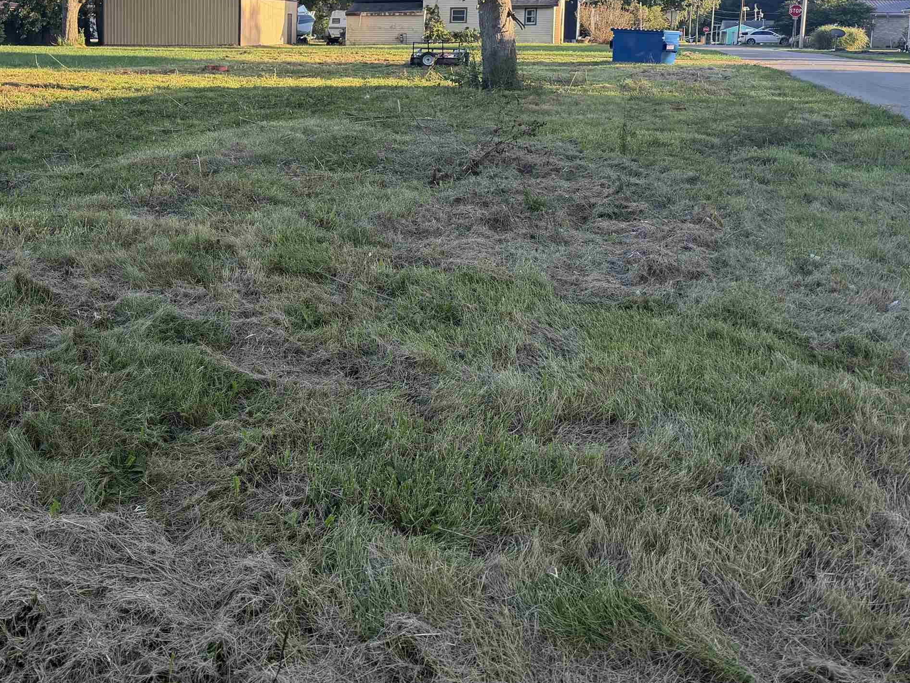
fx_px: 1025
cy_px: 150
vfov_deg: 35.8
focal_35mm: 39
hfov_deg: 45.3
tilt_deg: -6.5
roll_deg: -0.2
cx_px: 177
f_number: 1.78
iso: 100
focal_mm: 6.76
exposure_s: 1/813
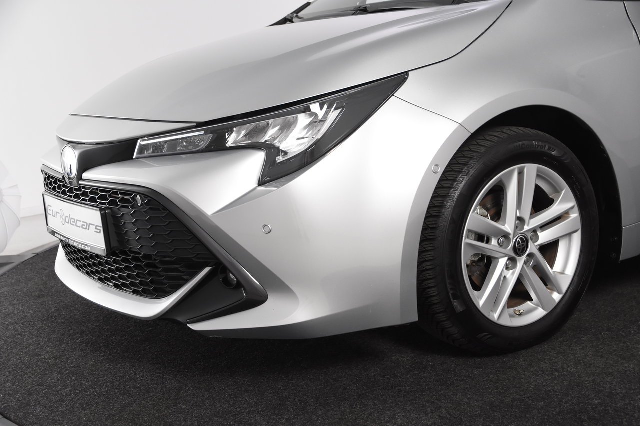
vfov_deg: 26.5
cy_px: 213
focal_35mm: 51
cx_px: 320
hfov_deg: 38.9
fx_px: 906
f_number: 5
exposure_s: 1/100
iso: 1600
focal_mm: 34
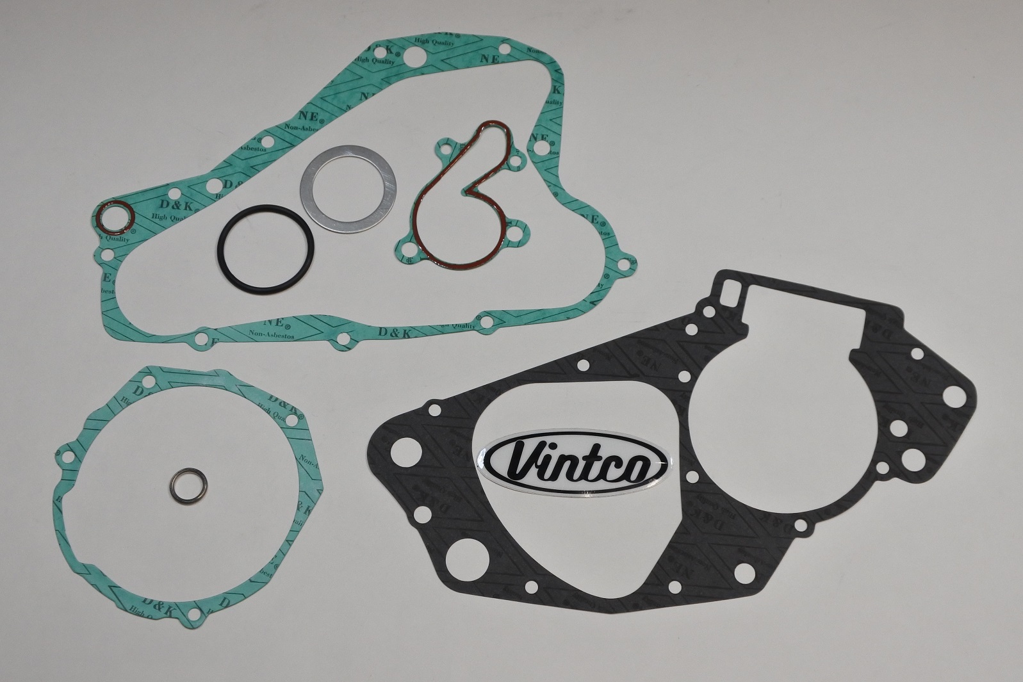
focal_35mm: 46
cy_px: 341
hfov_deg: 42.7
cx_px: 512
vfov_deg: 29.3
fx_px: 1307
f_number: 4.5
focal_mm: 17.2
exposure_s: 1/125
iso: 500
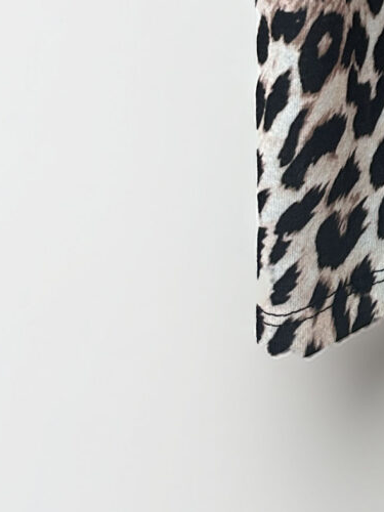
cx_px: 928
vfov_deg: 13.4
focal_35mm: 123
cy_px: -565
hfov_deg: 10.4
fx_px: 1819
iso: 64
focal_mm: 6.86
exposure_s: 1/127
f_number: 1.78
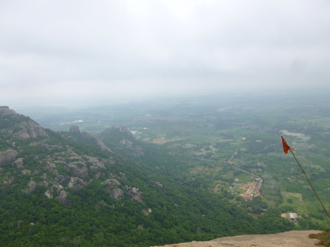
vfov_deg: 54.9
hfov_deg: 69.4
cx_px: 165
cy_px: 124
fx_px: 238
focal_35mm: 25
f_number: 3.1
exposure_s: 1/640
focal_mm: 4.5
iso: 100
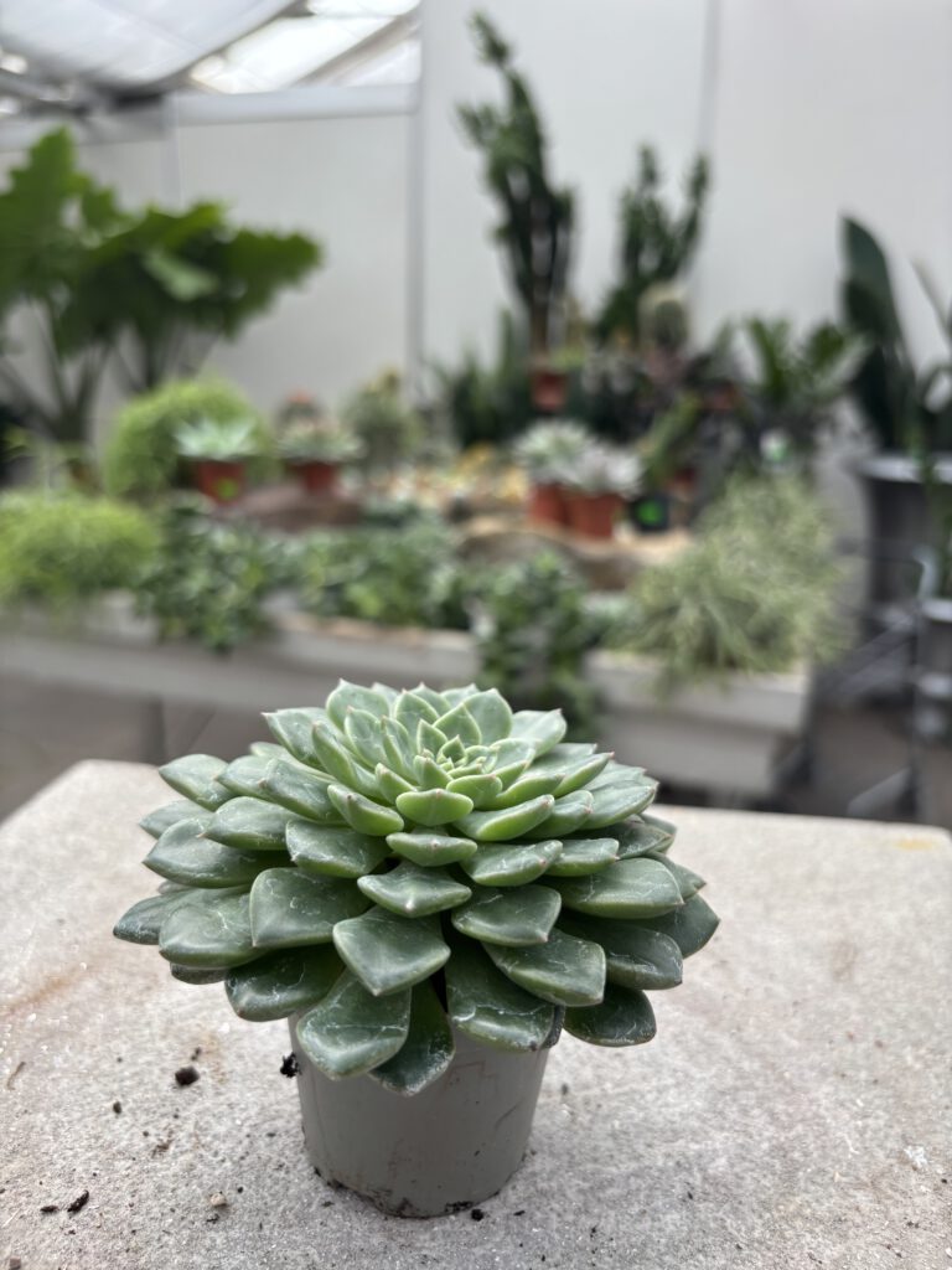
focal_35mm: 26
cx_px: 476
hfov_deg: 53.1
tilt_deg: -15.7
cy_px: 635
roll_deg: -2.4
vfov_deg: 67.3
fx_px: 953
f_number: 1.6
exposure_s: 1/313
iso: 50
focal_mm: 5.96
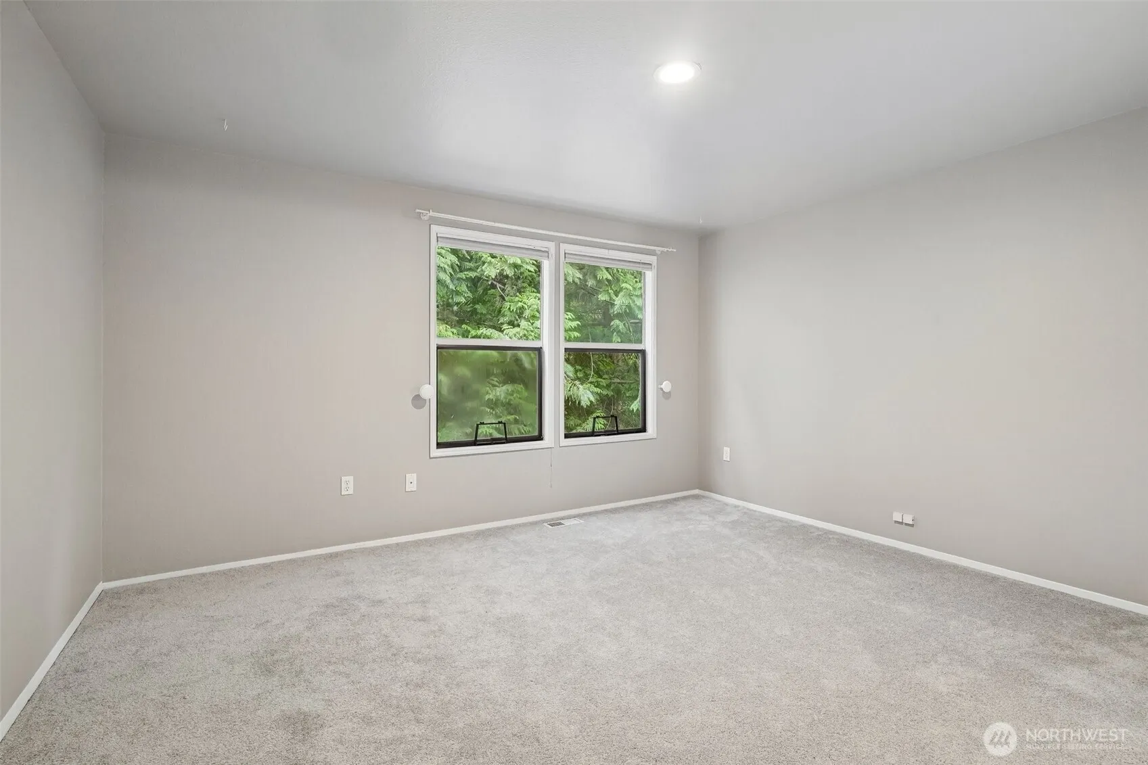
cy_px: 382
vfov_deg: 73.7
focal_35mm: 16
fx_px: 510
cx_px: 574
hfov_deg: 96.7
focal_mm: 16
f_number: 8
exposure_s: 1/15
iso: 1600
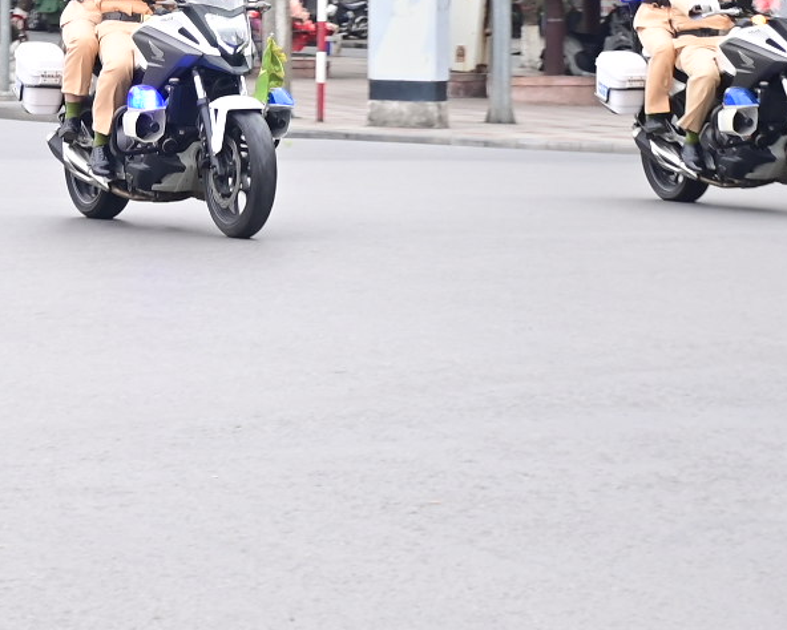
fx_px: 3705
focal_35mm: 159
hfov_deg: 12.0
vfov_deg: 9.6
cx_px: 5
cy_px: -125
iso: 200
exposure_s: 1/200
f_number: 4.2
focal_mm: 34
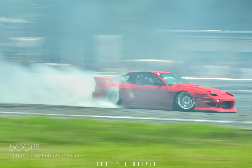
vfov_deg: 11.7
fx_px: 819
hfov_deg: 17.5
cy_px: 84
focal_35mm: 117
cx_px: 126
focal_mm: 78
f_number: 10
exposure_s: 1/20
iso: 63
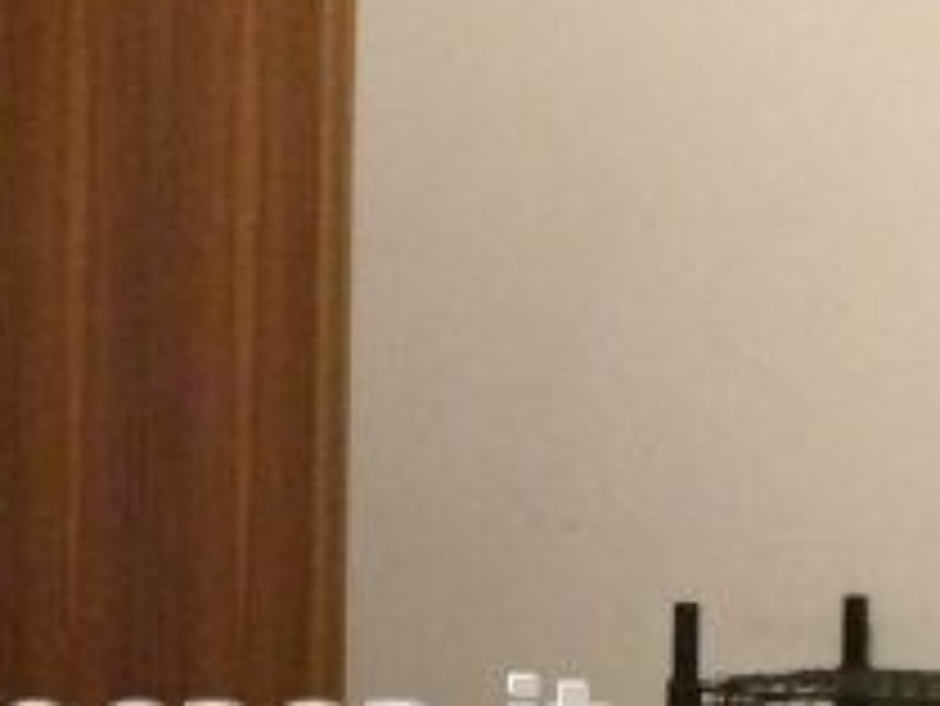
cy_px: 733
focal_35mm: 142
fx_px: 3858
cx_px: -130
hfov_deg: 13.6
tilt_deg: -7.0
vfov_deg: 10.4
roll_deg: -0.9
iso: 320
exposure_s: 1/20
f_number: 2.2
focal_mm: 4.15
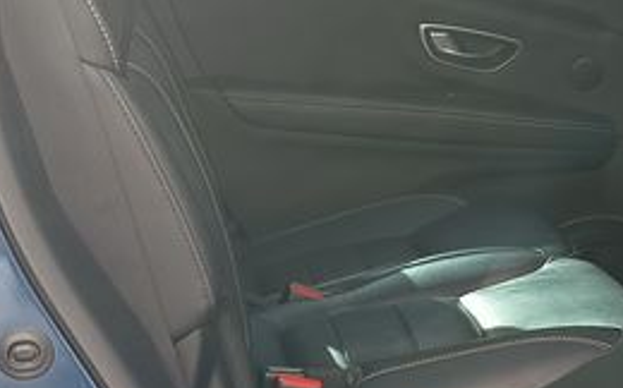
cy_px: 283
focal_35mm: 98
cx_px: 486
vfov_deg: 13.3
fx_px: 1662
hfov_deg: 21.0
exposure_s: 1/100
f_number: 1.7
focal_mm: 5.24
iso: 73
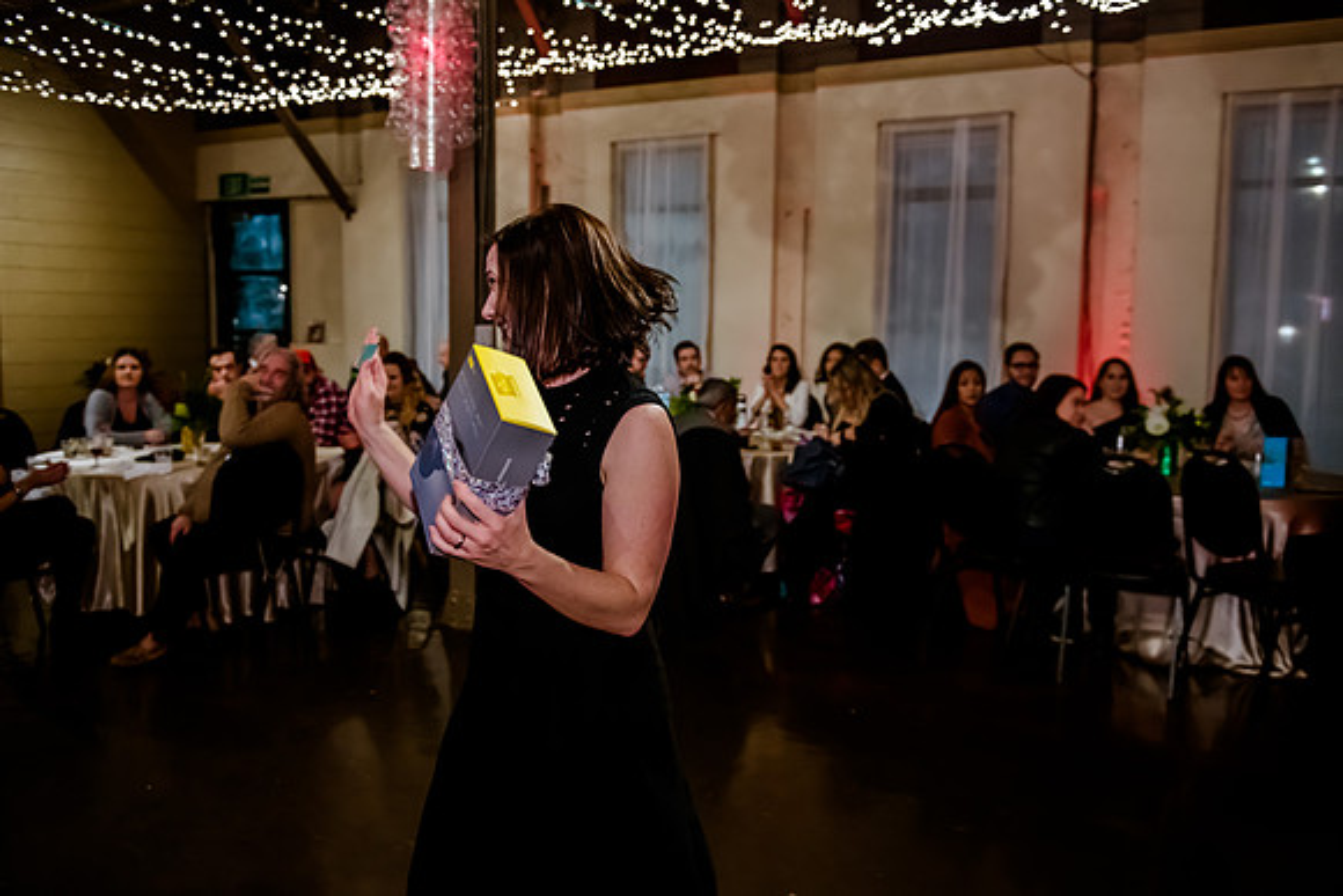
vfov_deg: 39.1
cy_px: 446
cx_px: 638
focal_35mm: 34
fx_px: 1260
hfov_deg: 56.1
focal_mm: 31
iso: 5000
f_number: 2.8
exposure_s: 1/200
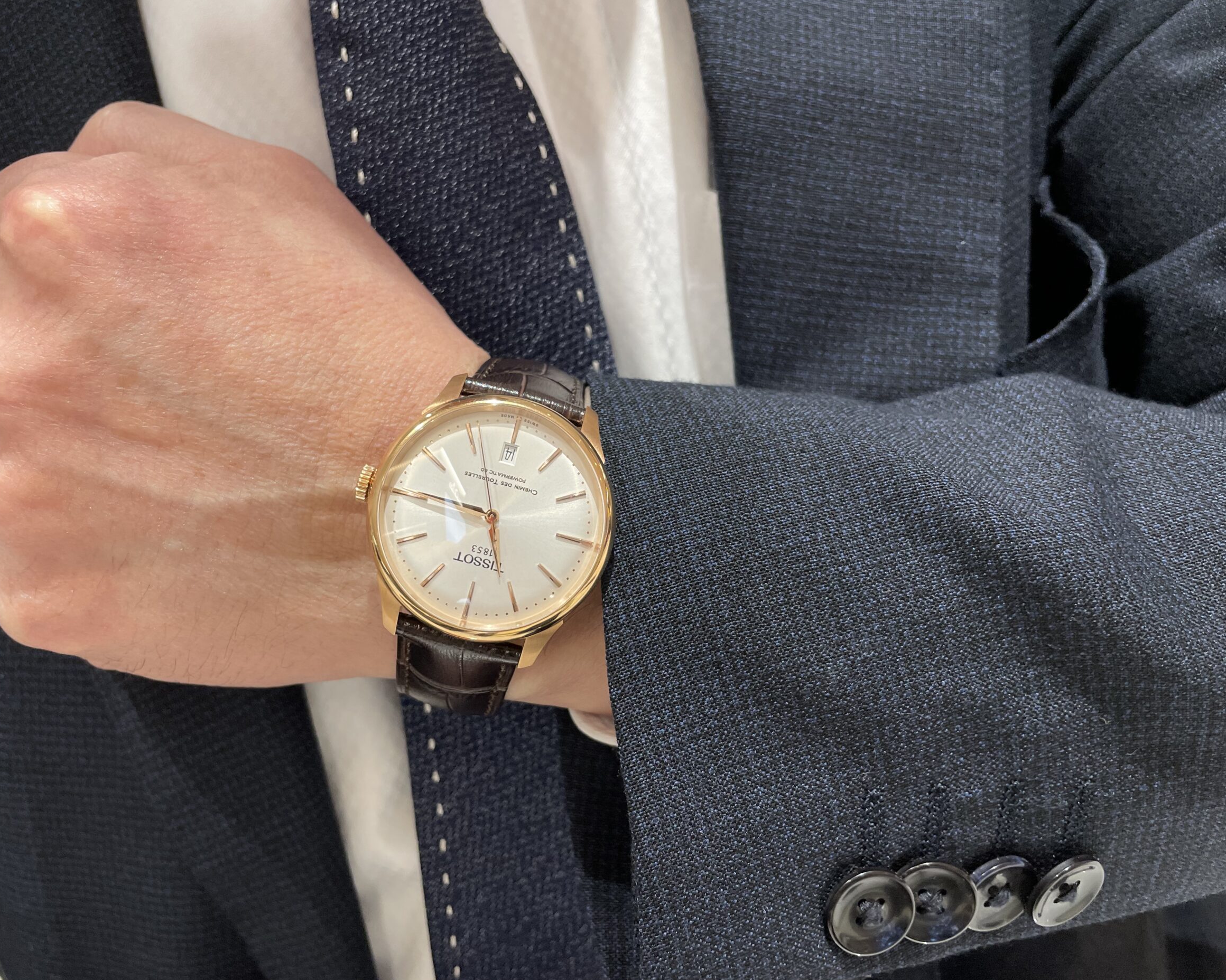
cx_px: 550
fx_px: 1016
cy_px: 505
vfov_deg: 51.5
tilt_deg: -18.8
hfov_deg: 62.1
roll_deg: +9.4
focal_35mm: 28
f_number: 1.6
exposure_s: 1/120
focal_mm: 4.2
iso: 100
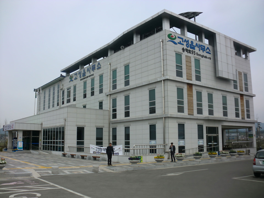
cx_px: 132
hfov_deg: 52.6
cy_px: 99
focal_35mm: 35
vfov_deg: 40.7
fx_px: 267
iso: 64
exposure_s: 1/800
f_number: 3.1
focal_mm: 6.3
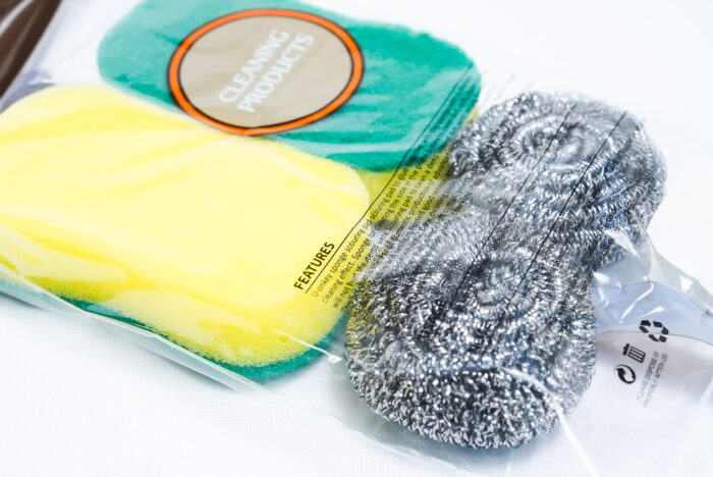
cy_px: 238
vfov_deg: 19.5
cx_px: 356
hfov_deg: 28.8
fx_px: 1388
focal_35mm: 70
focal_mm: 70
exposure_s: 1/200
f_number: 8
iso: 3200
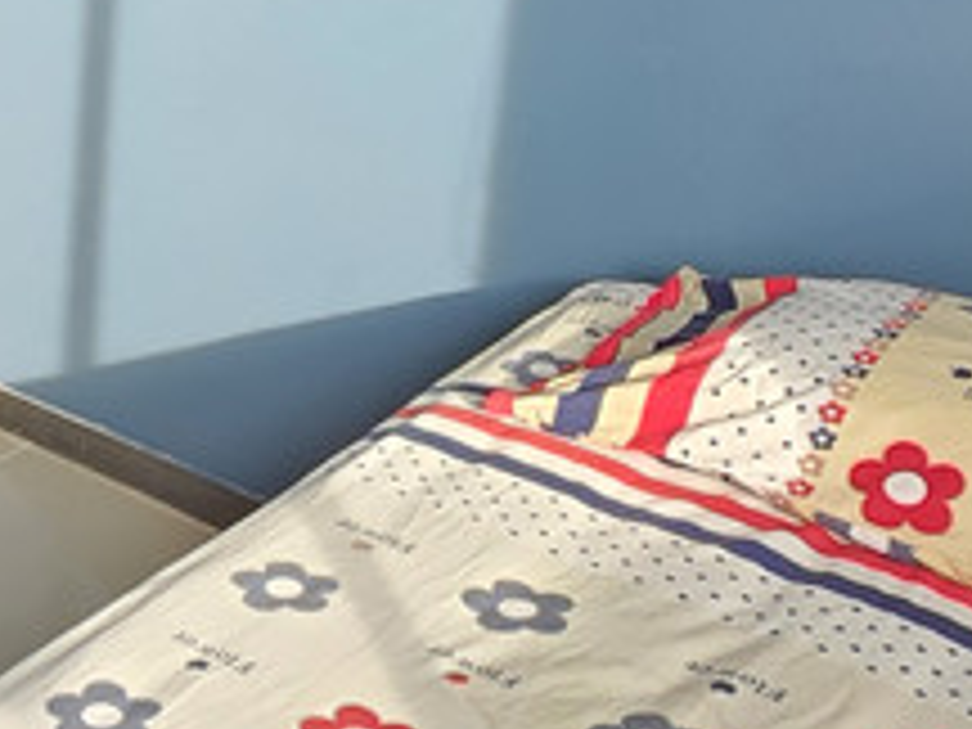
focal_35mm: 65
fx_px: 1825
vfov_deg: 22.1
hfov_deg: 26.1
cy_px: 99
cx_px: -243
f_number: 1.9
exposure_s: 1/120
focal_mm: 2.2
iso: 160
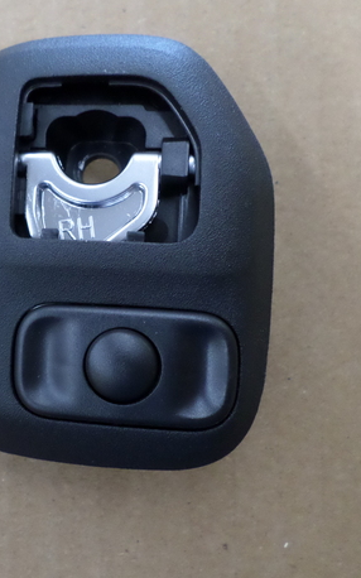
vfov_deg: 52.8
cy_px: 297
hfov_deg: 33.3
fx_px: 583
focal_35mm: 37
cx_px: 64
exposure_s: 1/30
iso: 320
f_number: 2.5
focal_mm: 4.5
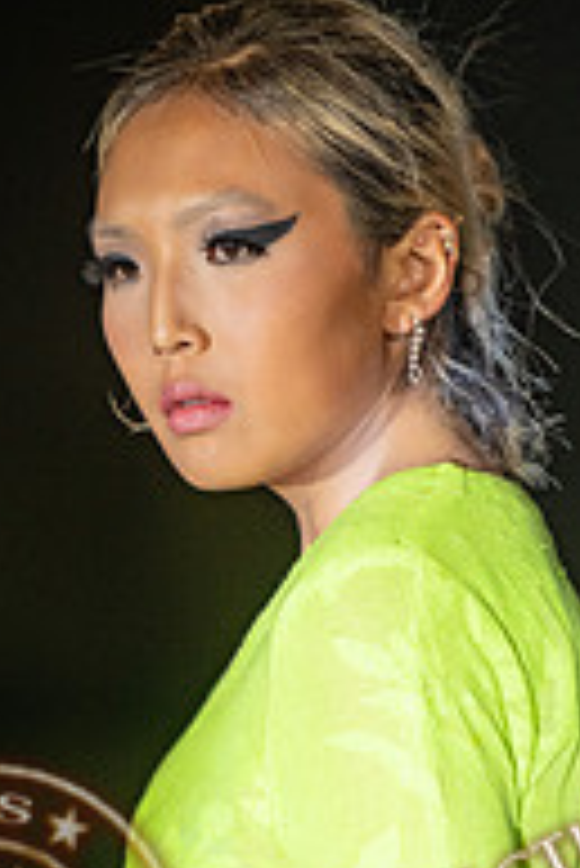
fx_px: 10396
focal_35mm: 431
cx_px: 423
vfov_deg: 4.8
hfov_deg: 3.2
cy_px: 864
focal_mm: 185
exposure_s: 1/500
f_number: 2.8
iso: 1600
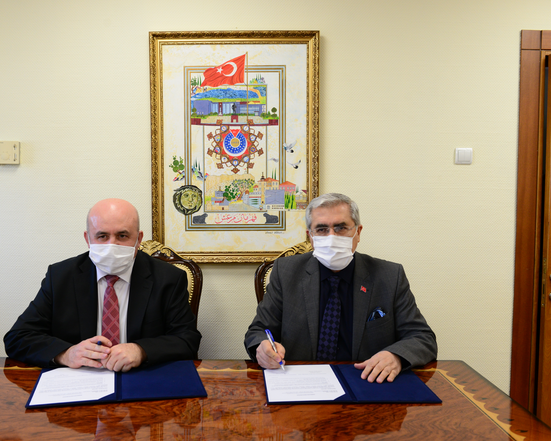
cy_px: 220
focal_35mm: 35
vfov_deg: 42.2
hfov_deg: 51.5
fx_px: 571
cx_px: 251
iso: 1250
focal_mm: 31
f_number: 5
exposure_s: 1/160
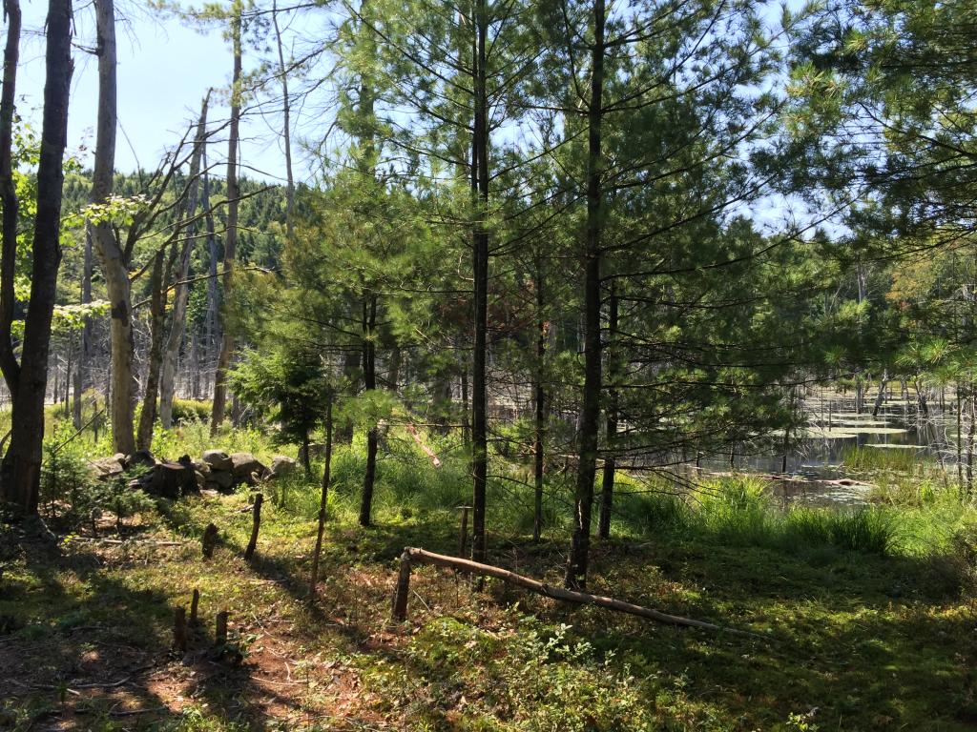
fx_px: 818
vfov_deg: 48.2
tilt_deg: +0.4
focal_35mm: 29
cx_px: 488
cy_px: 366
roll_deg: -1.3
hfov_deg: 61.7
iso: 32
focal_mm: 4.15
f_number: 2.2
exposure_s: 1/659
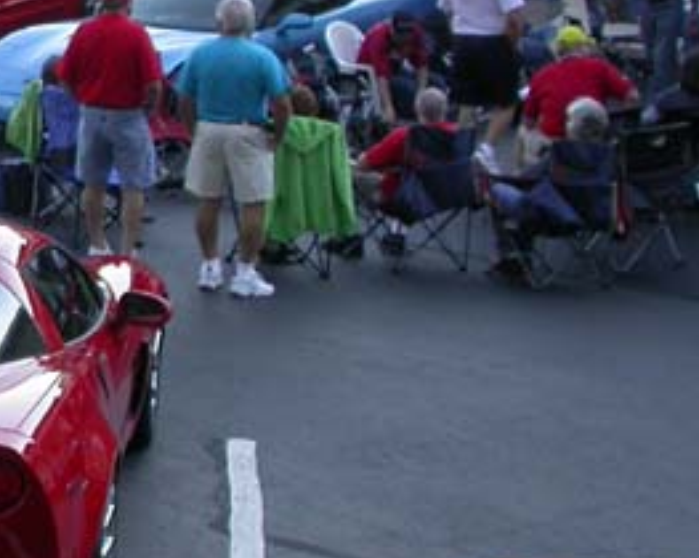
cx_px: -319
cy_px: 112
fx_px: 2336
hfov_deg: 15.8
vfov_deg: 13.6
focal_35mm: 113
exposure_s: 1/107
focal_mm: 7.85
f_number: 3.7
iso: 100
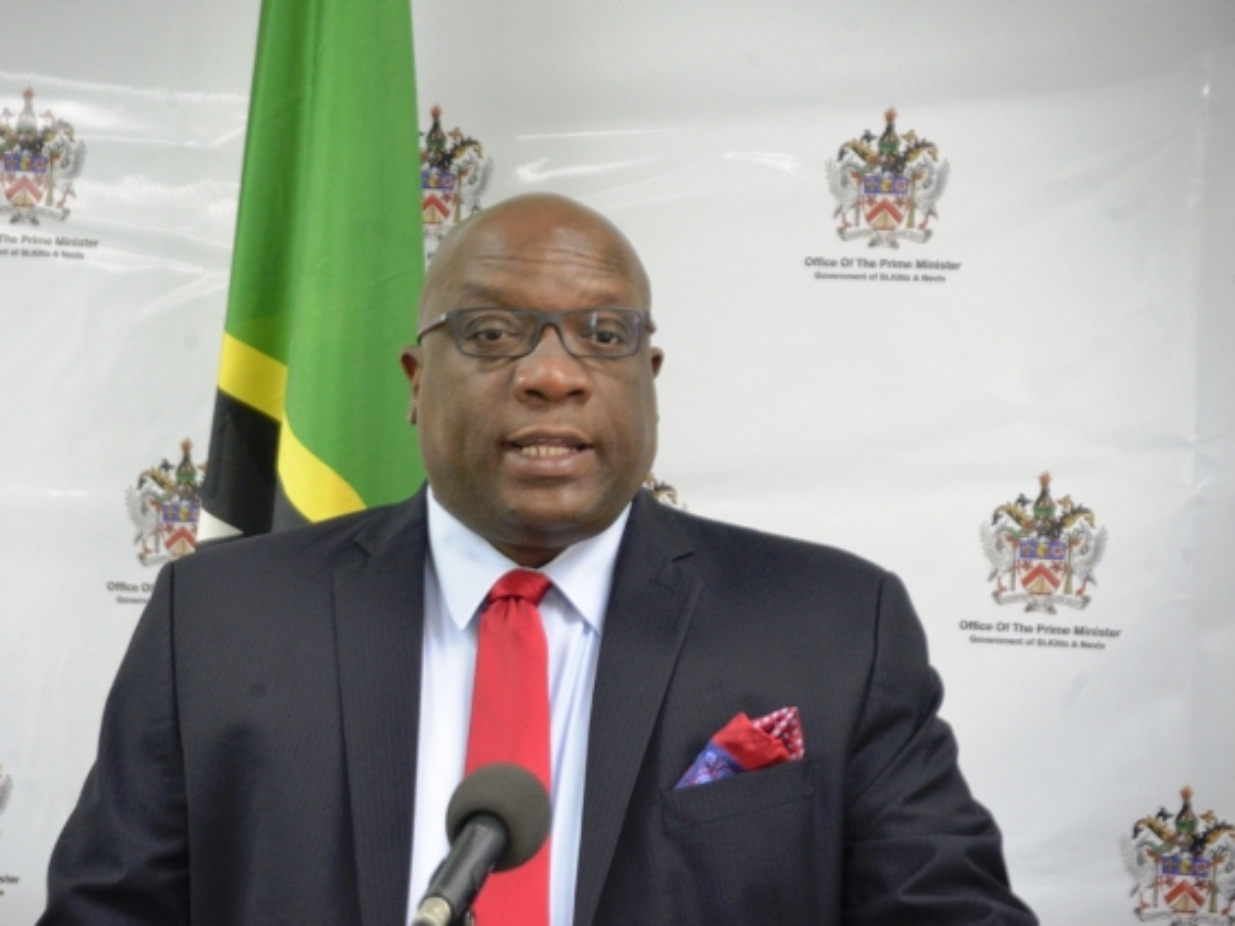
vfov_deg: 9.7
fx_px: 5457
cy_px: 462
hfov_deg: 12.9
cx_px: 542
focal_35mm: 153
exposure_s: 1/50
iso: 3200
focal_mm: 140
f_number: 5.6
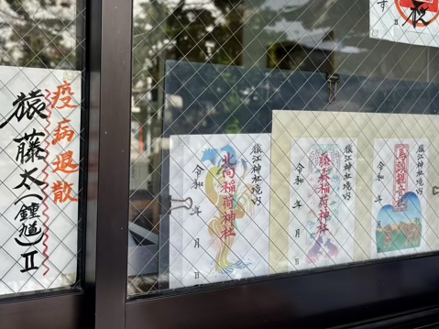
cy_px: 125
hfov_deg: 48.6
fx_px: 482
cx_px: 170
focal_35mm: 38
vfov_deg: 37.5
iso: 50
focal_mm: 5.96
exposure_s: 1/486
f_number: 1.6
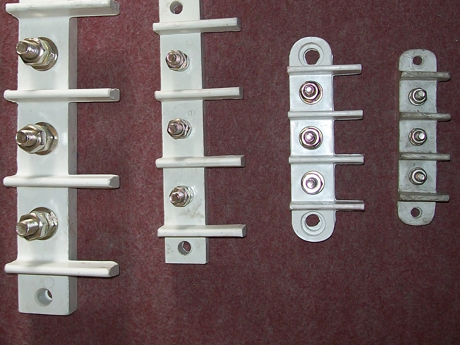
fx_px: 744
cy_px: 126
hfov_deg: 34.1
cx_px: 157
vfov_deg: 26.0
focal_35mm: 56
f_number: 2.7
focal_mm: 6
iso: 80
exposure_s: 1/30
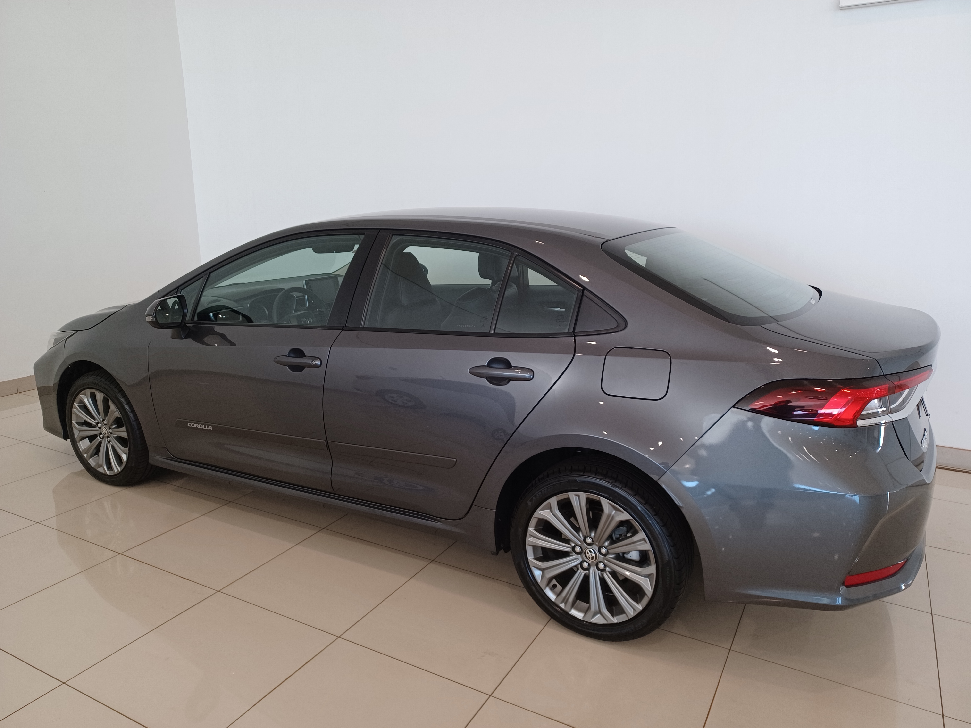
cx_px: 486
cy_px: 364
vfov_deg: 54.9
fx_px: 701
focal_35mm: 25
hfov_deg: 69.4
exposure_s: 1/60
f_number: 1.8
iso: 160
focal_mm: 4.6
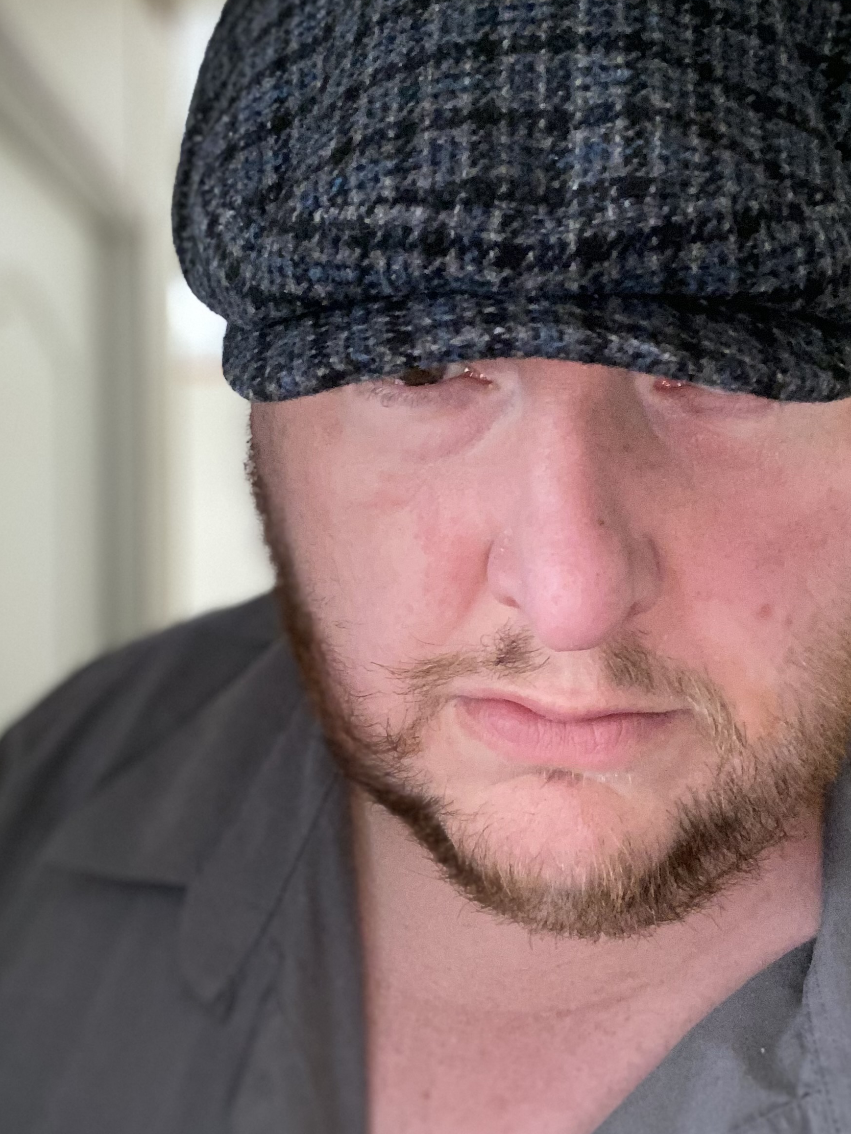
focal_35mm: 40
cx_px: 448
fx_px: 1311
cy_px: 545
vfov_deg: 46.8
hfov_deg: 35.9
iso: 250
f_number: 2.2
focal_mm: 2.71
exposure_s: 1/37
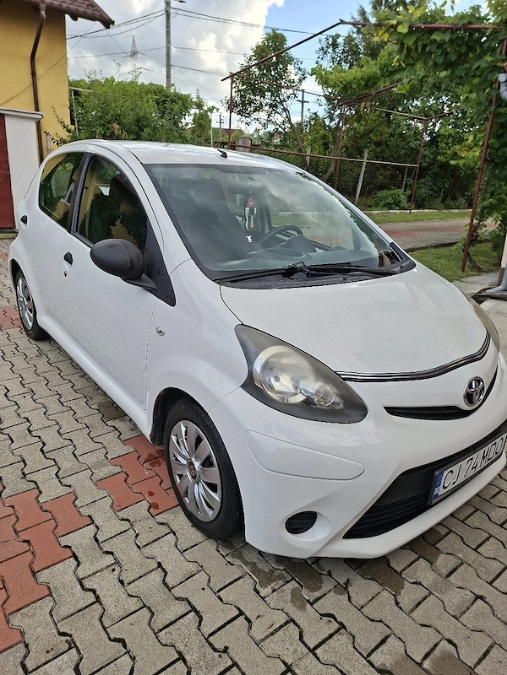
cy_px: 338
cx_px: 254
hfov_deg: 58.9
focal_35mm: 23
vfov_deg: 73.9
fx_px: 449
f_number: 1.8
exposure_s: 1/909
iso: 50
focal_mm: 5.54
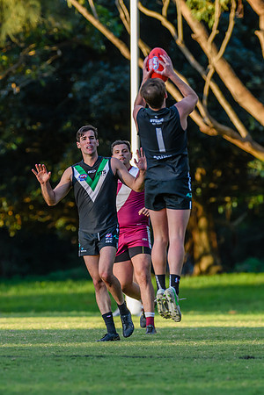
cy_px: 145
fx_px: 5356
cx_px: 92
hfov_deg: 2.8
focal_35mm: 487
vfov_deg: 4.2
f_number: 3.2
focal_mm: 220
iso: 800
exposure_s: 1/1250
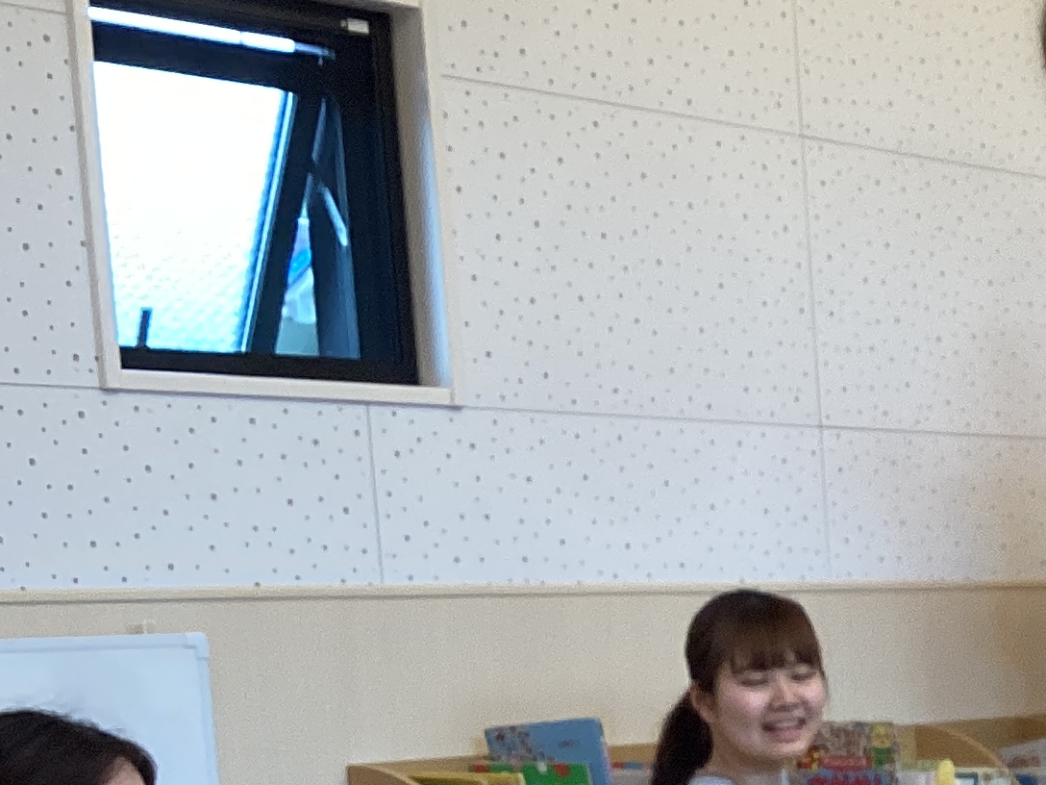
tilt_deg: -9.6
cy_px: 1041
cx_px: 1271
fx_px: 2810
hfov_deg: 19.8
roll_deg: +1.5
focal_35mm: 93
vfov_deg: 15.1
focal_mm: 3.3
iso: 80
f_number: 2.4
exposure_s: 1/100
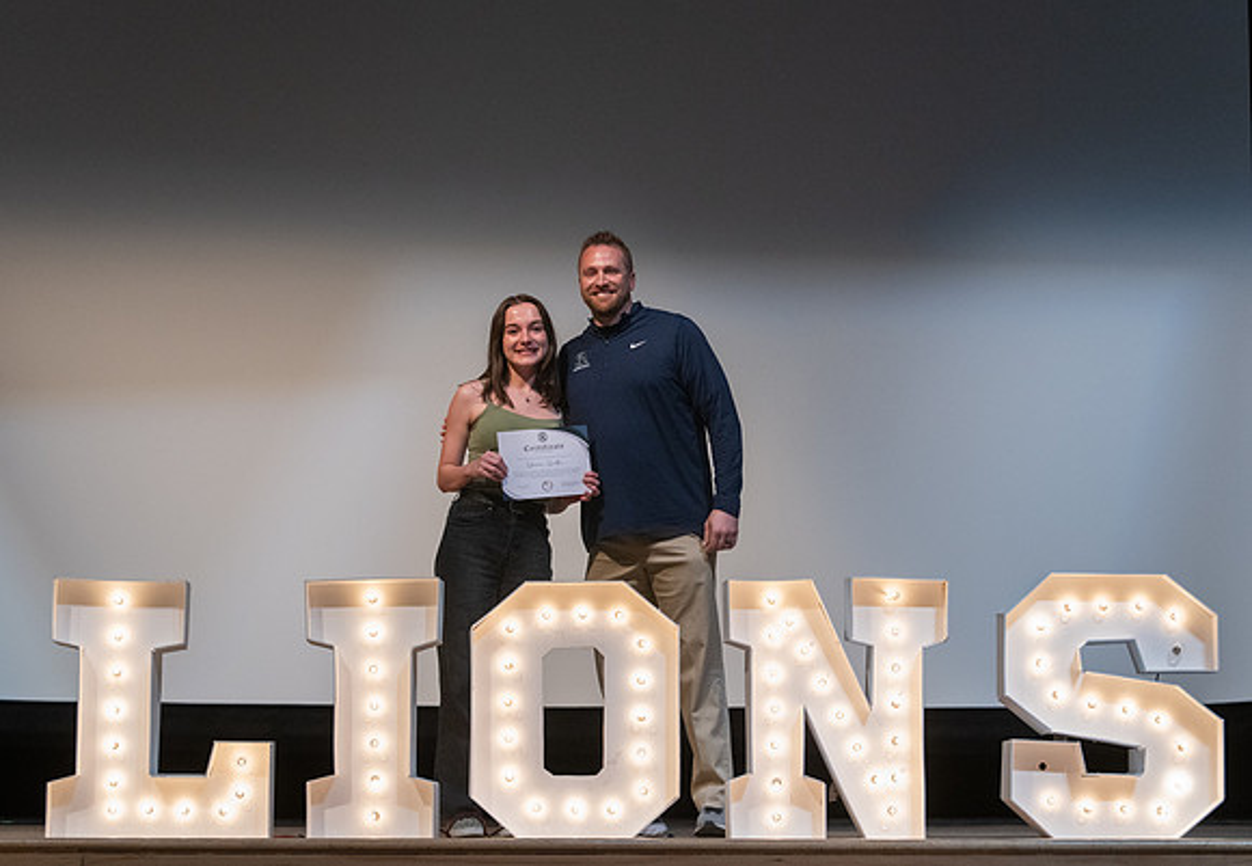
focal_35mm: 81
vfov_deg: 17.2
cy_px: 422
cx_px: 614
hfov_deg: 24.7
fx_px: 2858
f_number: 4
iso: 5000
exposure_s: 1/320
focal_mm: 70
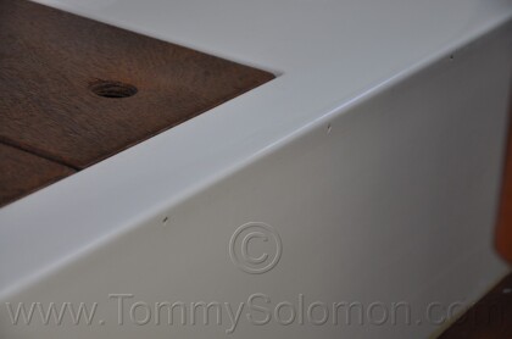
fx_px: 1490
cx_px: 256
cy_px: 170
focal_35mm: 105
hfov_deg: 19.5
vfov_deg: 13.0
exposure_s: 1/125
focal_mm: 70
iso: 360
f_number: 5.6
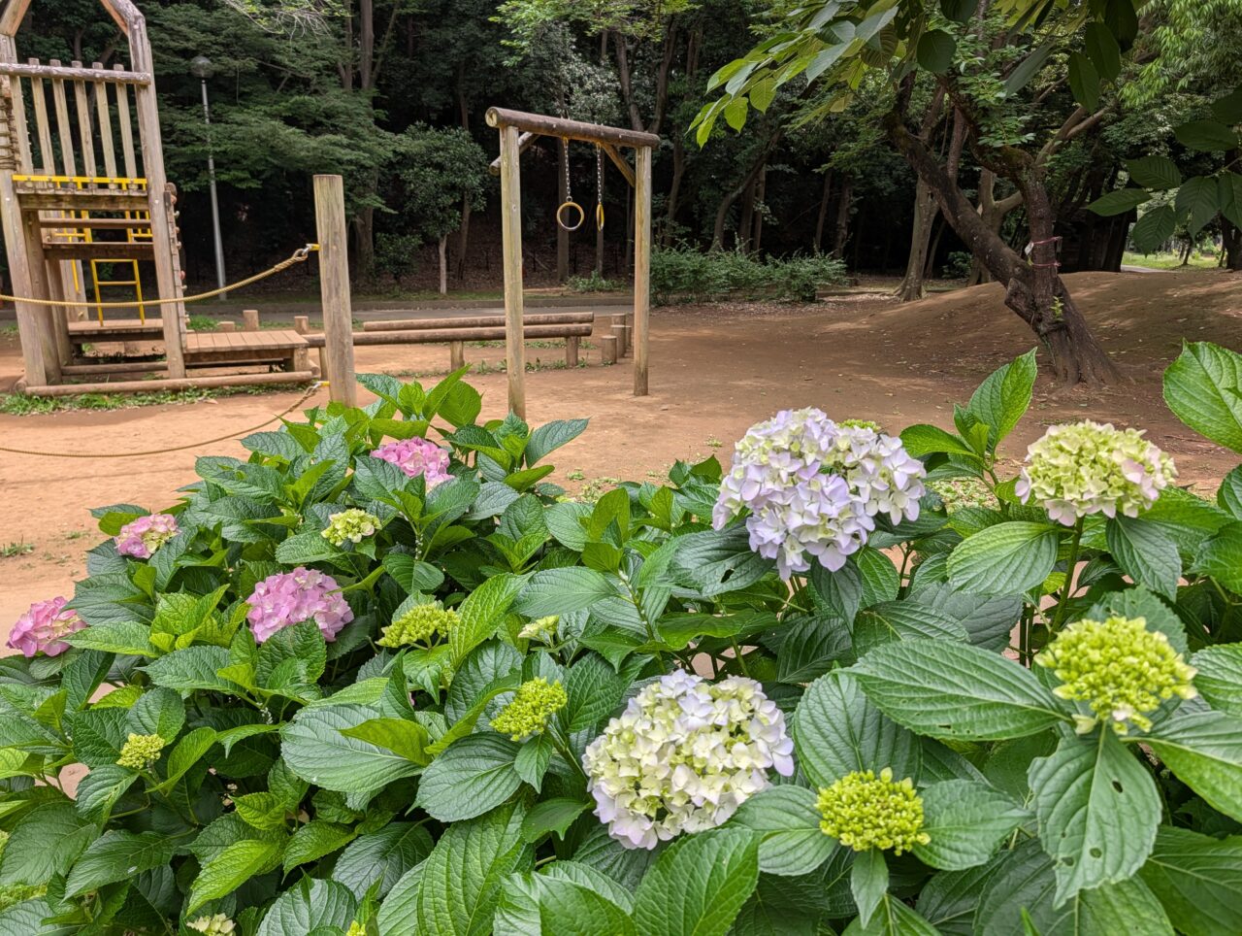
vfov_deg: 56.9
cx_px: 621
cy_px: 468
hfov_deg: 71.5
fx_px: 862
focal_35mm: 24
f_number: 1.68
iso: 21
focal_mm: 6.9
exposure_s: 1/381
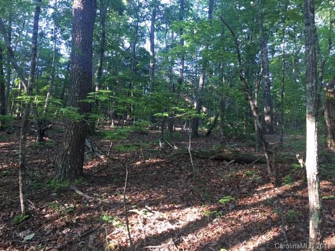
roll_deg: -2.2
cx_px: 168
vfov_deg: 48.2
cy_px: 126
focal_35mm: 29
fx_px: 281
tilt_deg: +7.4
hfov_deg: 61.7
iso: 32
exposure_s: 1/30
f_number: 2.2
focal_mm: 4.15
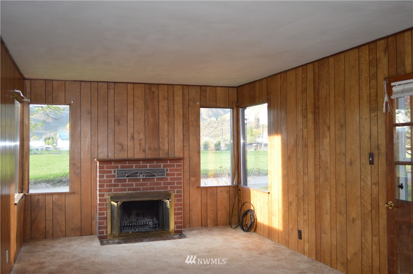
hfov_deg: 53.2
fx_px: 413
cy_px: 137
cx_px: 206
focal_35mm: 36
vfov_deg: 36.8
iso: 400
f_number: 4
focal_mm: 24
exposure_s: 1/100
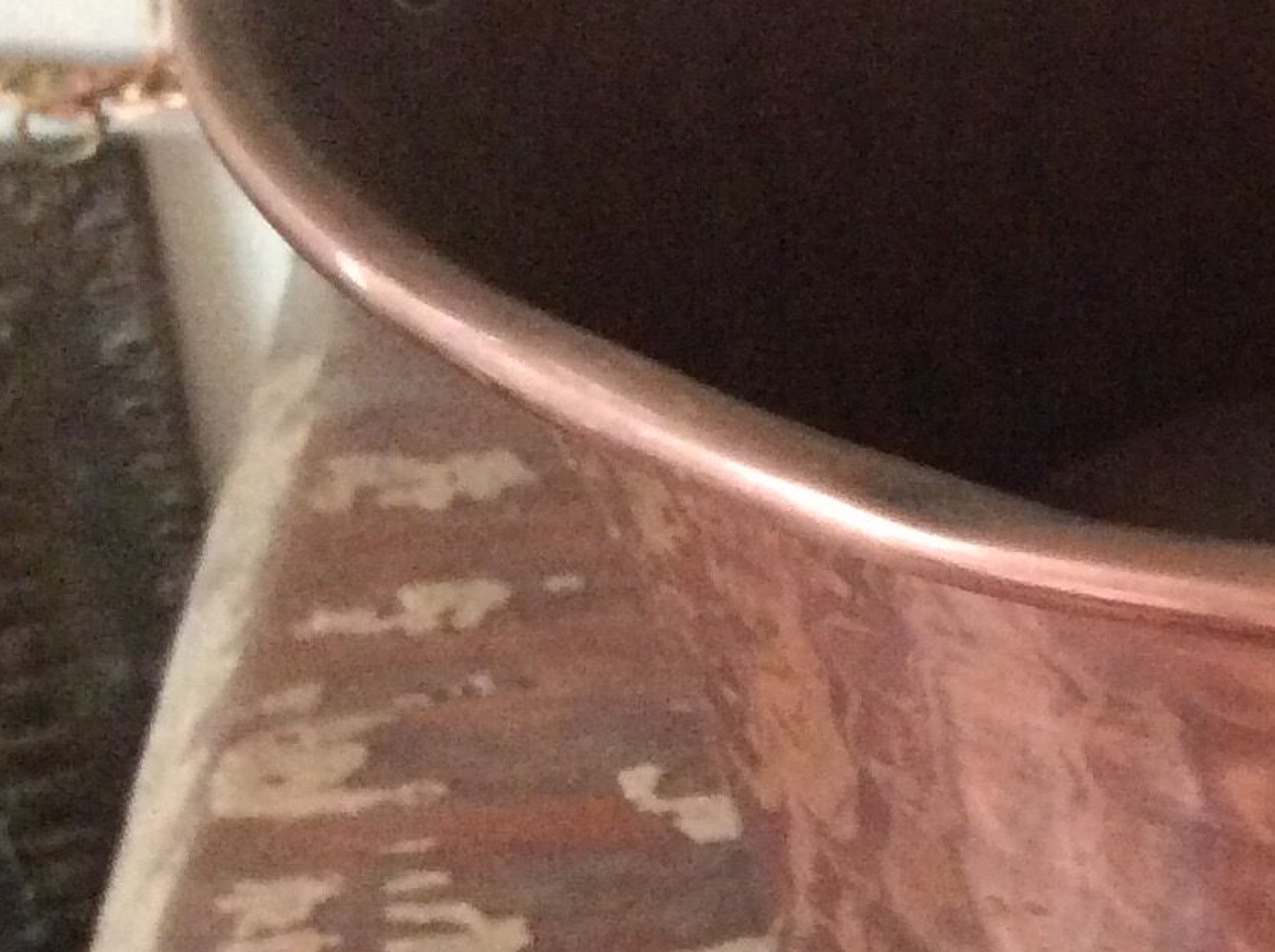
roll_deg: -1.9
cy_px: 547
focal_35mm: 99
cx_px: 1681
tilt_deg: -36.6
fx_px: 3641
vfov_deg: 14.9
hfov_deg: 18.4
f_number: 2.4
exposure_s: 1/17
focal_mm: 3.3
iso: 320
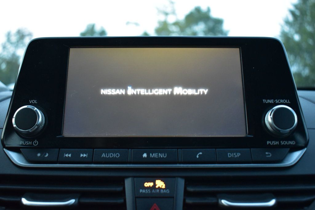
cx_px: 158
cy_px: 105
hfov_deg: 51.3
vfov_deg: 35.5
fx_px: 328
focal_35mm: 38
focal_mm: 25
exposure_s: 1/13
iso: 1600
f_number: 4
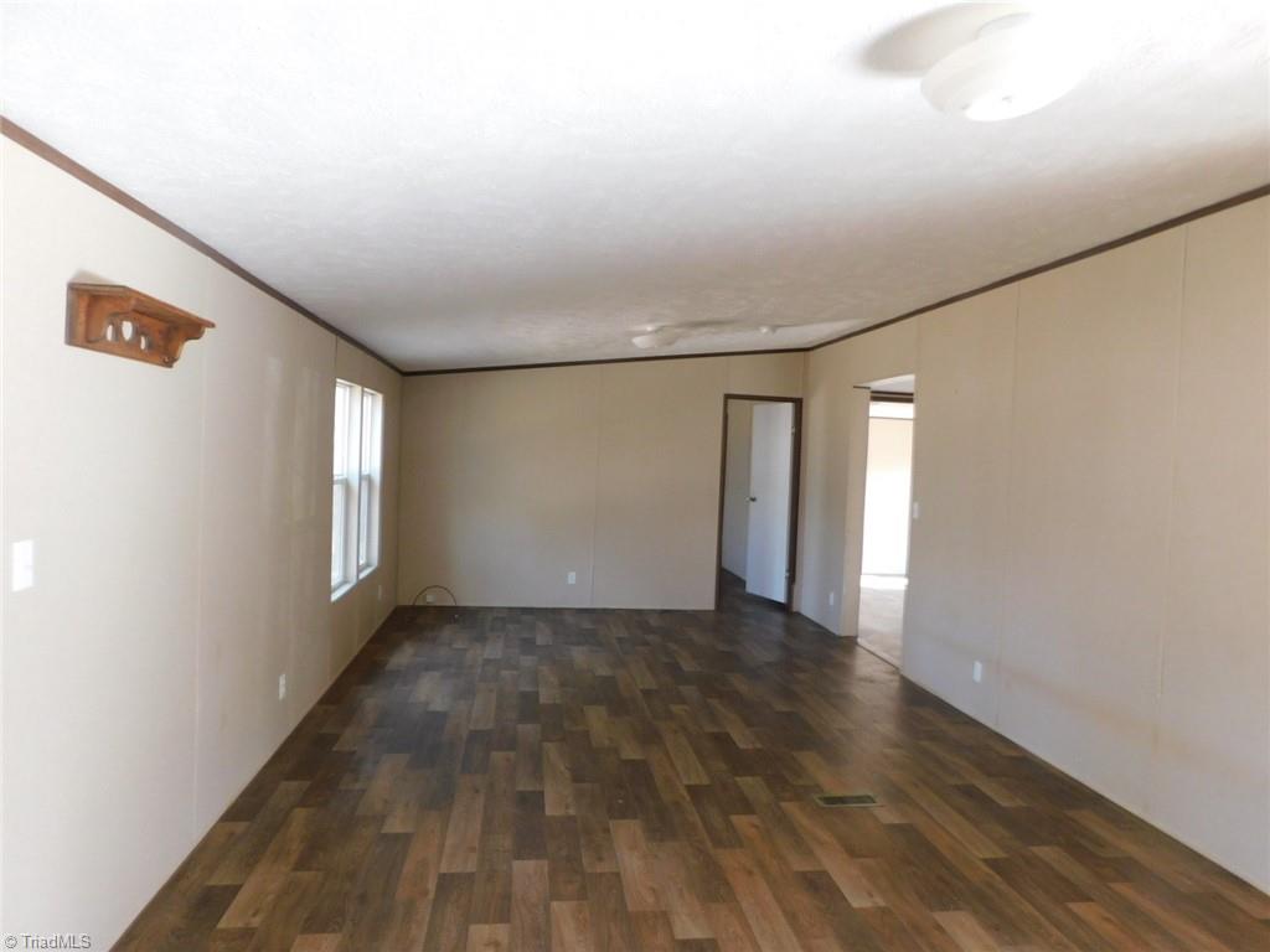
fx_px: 844
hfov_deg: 73.9
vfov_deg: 58.9
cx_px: 635
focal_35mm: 23
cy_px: 476
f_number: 3
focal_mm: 4
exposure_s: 1/30
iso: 220
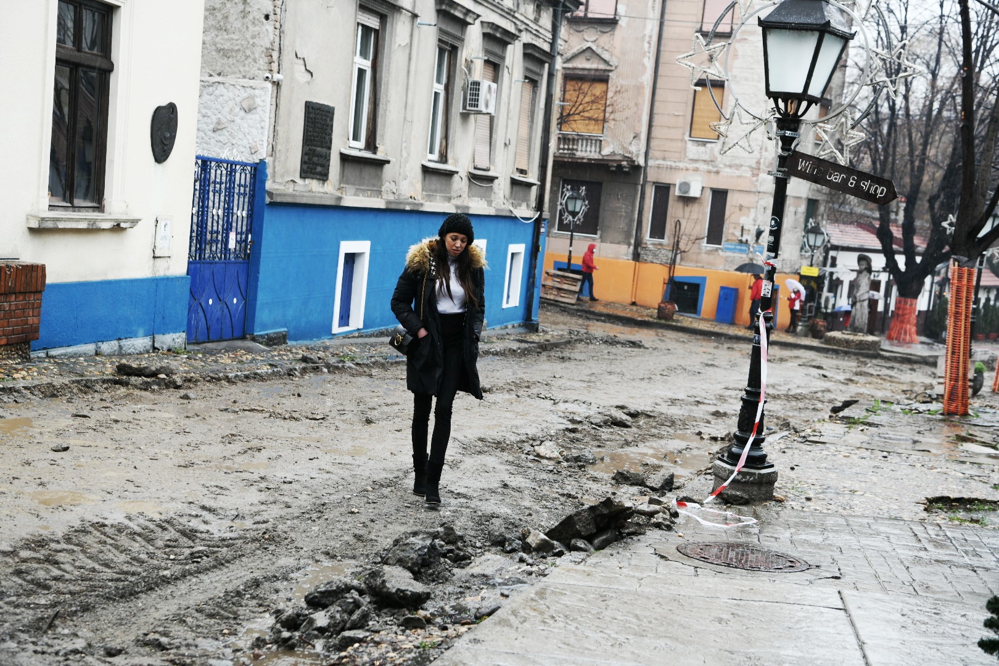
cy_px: 333
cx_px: 500
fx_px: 1387
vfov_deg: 27.0
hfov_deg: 39.6
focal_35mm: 50
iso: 500
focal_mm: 50
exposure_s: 1/160
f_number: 4.5
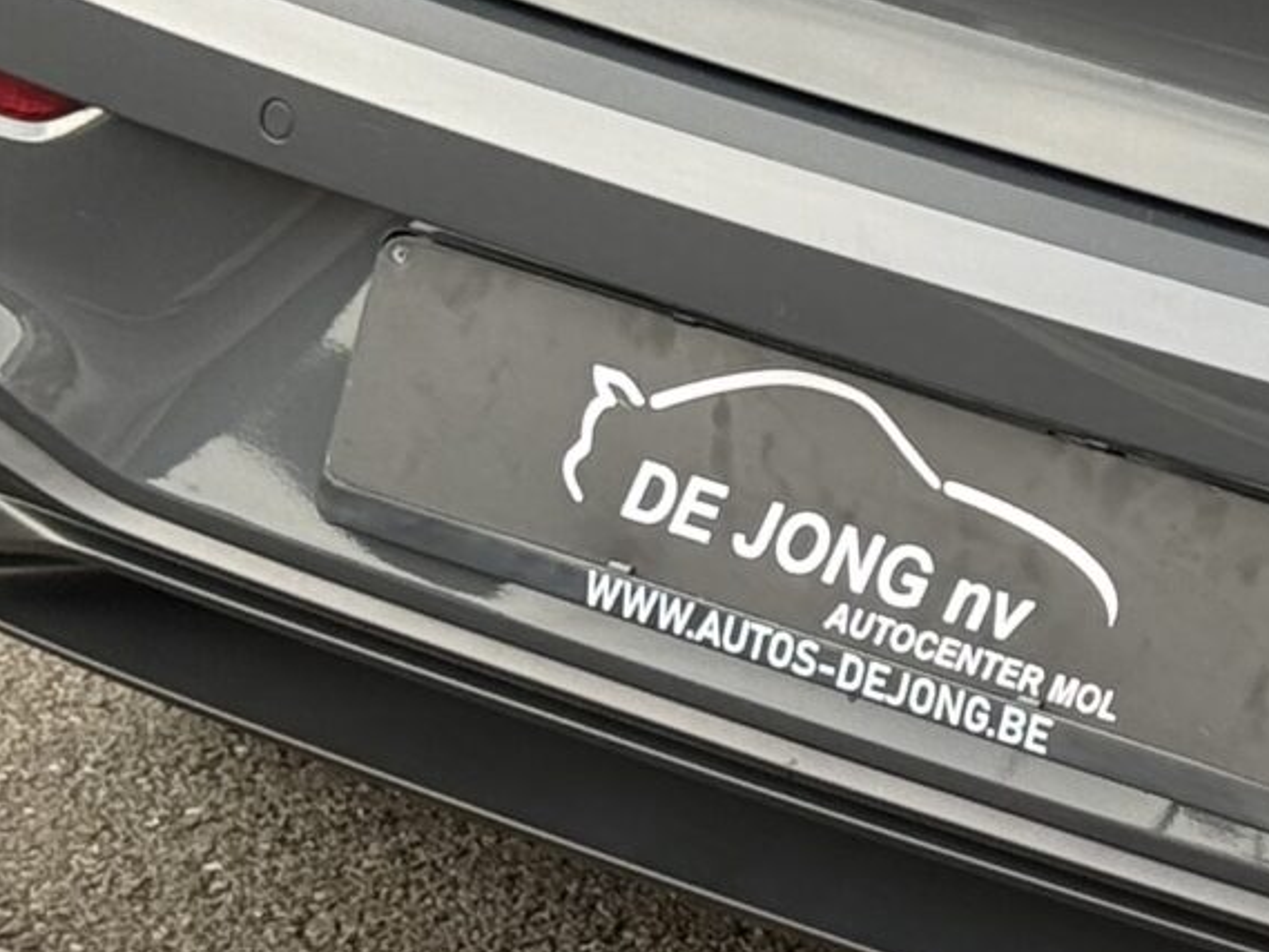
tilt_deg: -12.8
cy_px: -13
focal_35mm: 216
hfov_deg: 8.8
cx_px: 2333
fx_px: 7920
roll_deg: -8.5
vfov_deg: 6.9
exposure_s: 1/601
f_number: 1.78
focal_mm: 6.76
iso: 100
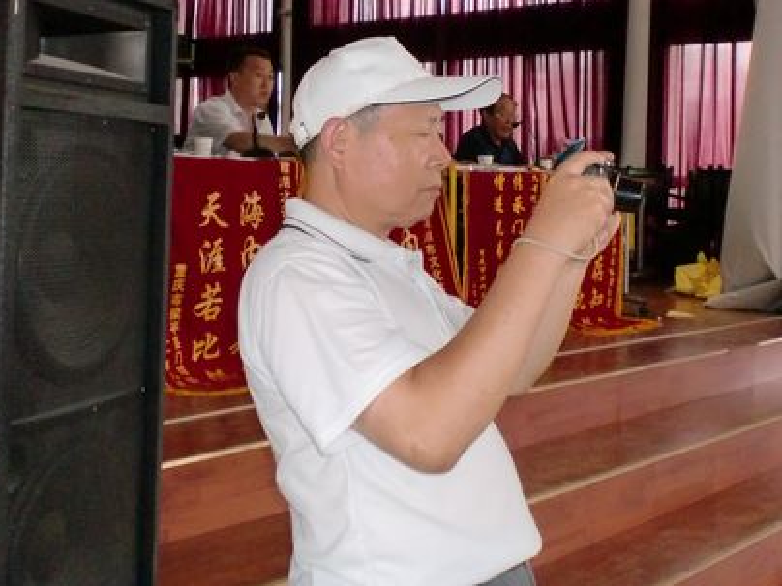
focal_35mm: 52
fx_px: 1175
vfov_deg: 27.8
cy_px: 186
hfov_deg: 36.7
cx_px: 465
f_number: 3.1
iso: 400
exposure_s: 1/60
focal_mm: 6.3
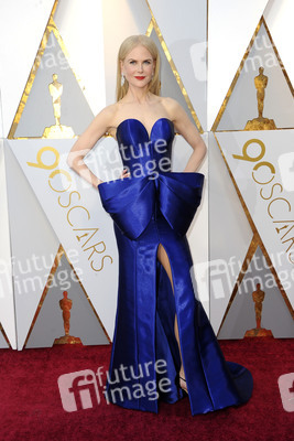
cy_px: 220
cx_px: 147
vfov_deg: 38.2
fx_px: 636
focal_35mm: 52
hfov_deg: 26.0
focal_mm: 52
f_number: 7.1
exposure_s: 1/250
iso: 1000
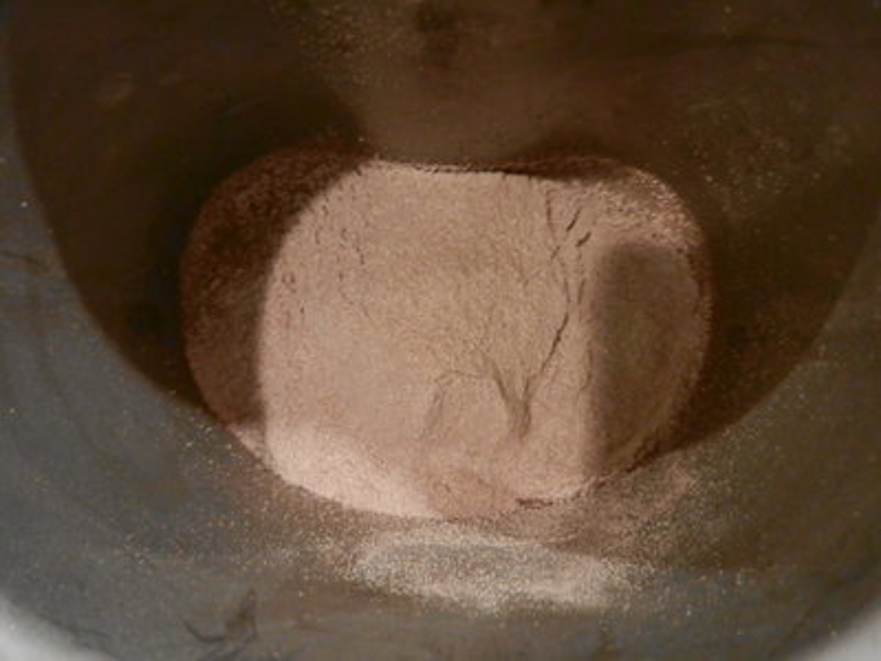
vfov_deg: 42.9
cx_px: 440
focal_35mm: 33
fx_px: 840
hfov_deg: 55.4
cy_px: 330
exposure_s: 1/4
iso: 200
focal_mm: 5.9
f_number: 3.8
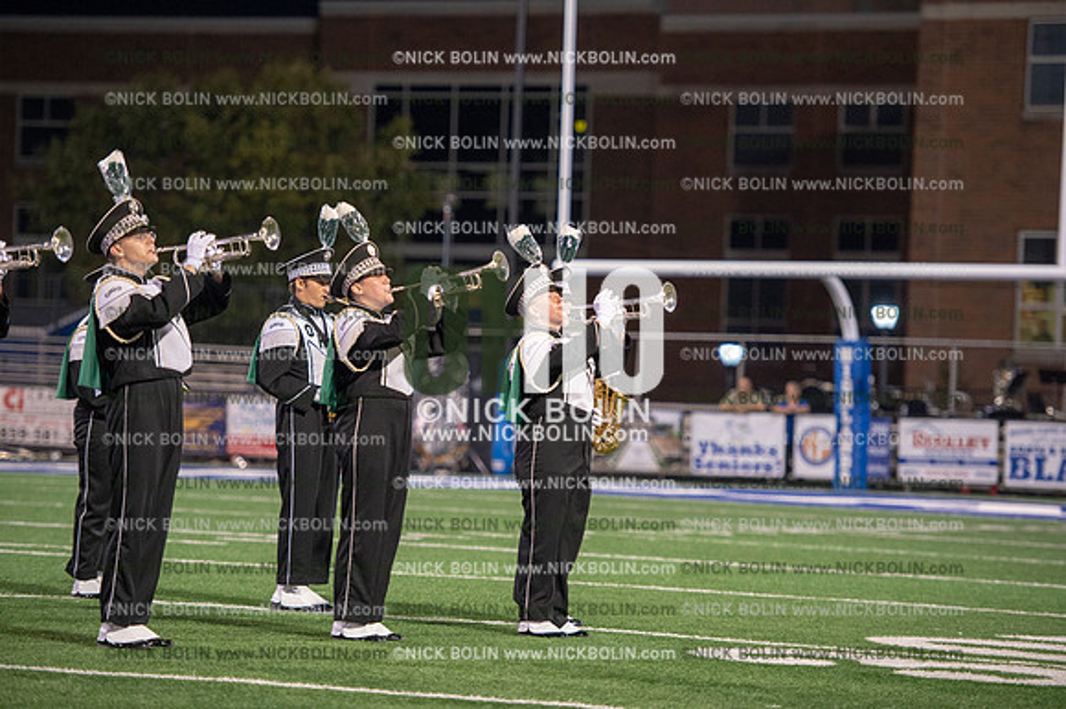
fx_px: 4587
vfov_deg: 8.8
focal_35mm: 155
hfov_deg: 13.3
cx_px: 533
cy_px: 354
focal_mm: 155
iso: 2500
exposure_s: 1/200
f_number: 2.8
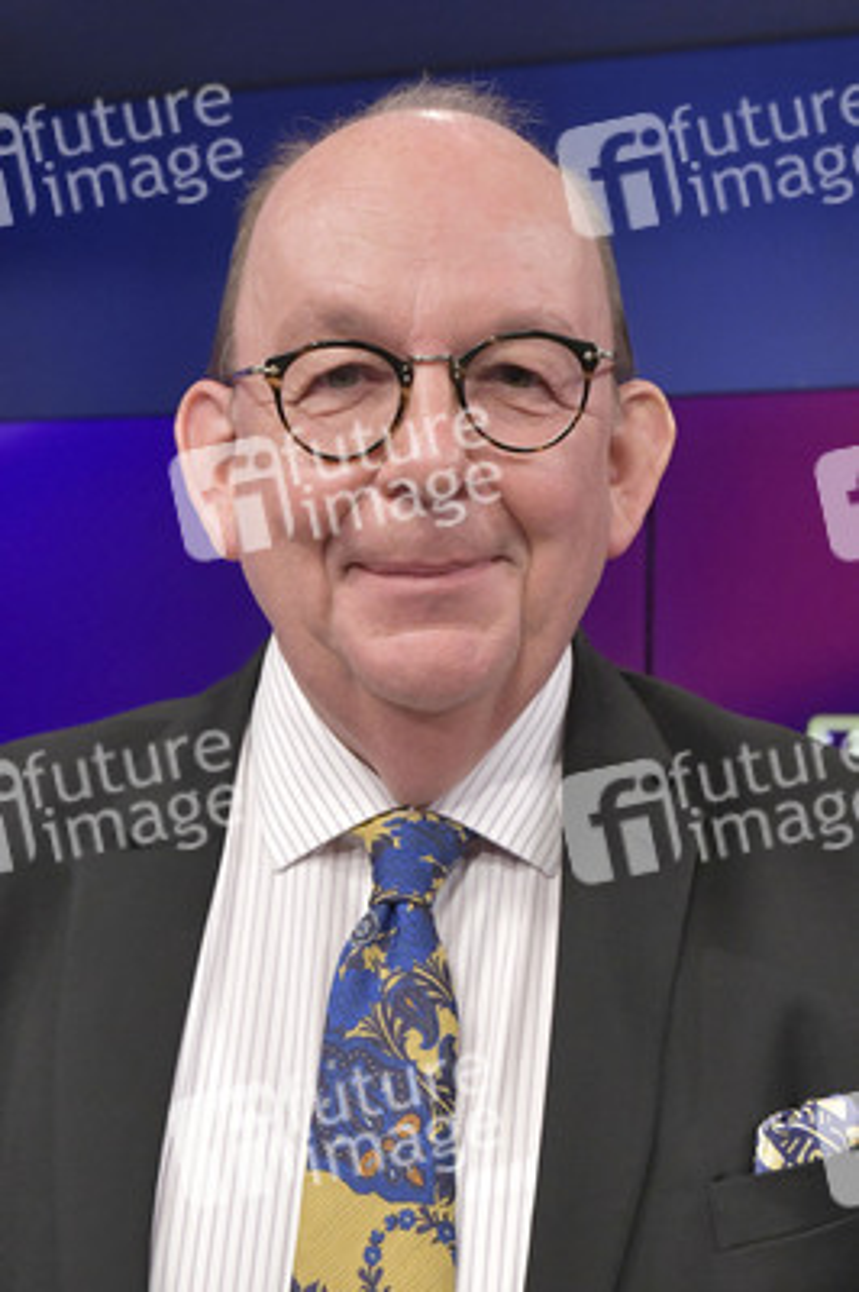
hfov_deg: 35.0
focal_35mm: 38
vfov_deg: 50.7
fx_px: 1362
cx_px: 430
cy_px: 646
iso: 2500
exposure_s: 1/200
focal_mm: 38
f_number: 6.3
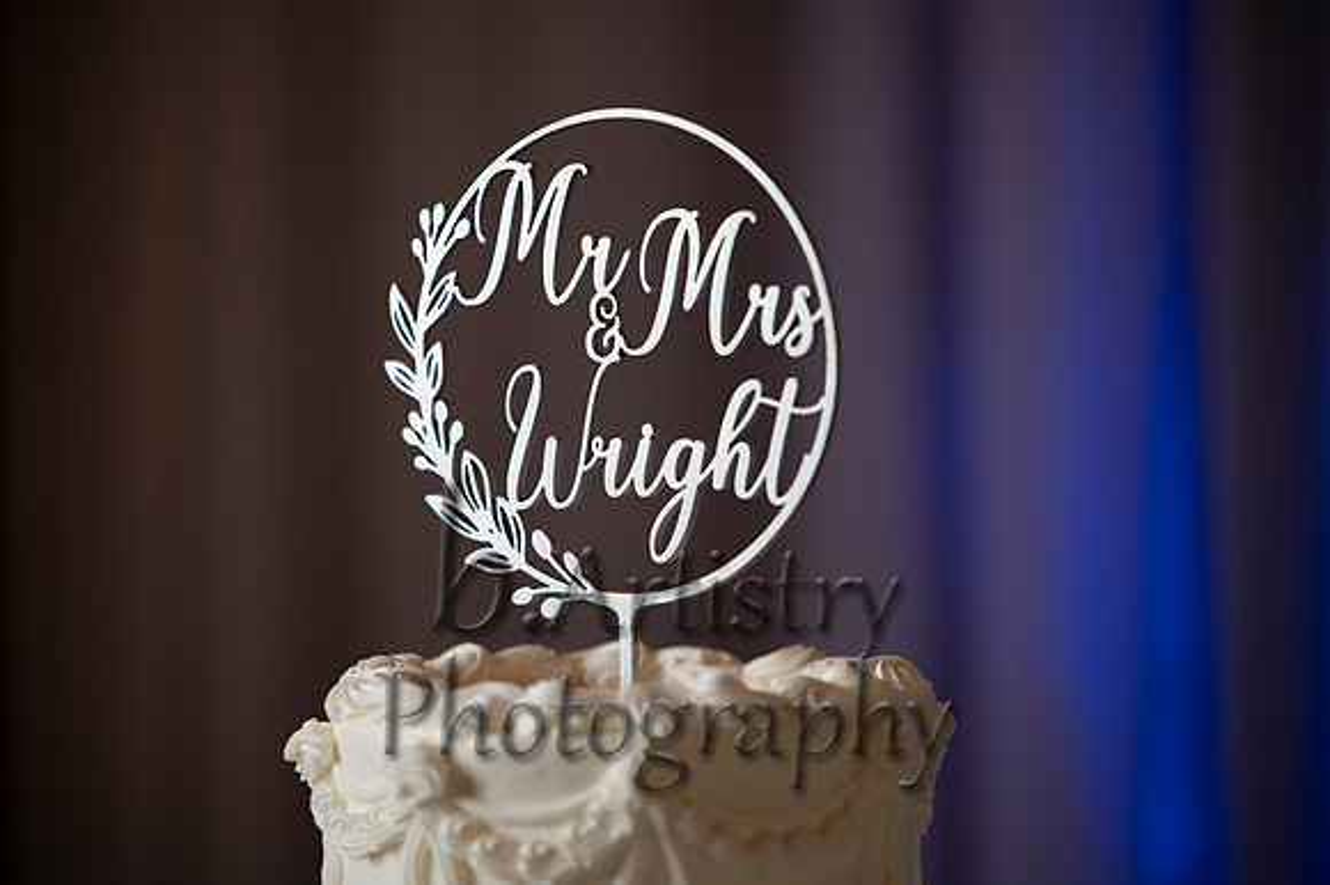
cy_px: 442
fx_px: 7384
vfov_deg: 6.9
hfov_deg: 10.3
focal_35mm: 200
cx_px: 665
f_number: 2.8
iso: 400
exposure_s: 1/200
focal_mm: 200
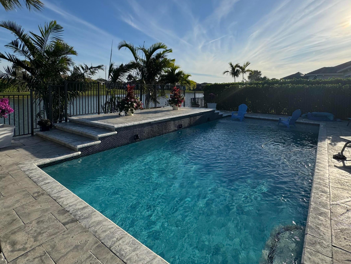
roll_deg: -0.2
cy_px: 95
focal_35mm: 19
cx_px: 197
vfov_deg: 67.4
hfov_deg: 84.3
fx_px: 193
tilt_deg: -2.0
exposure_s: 1/3106
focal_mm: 2.22
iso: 50
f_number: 2.2
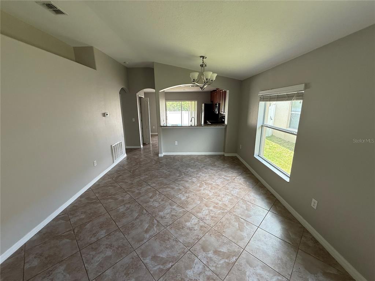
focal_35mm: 14
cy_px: 140
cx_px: 188
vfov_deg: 85.7
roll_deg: -0.1
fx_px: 152
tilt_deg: -10.0
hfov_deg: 102.1
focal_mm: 2.22
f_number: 2.2
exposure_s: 1/99
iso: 80
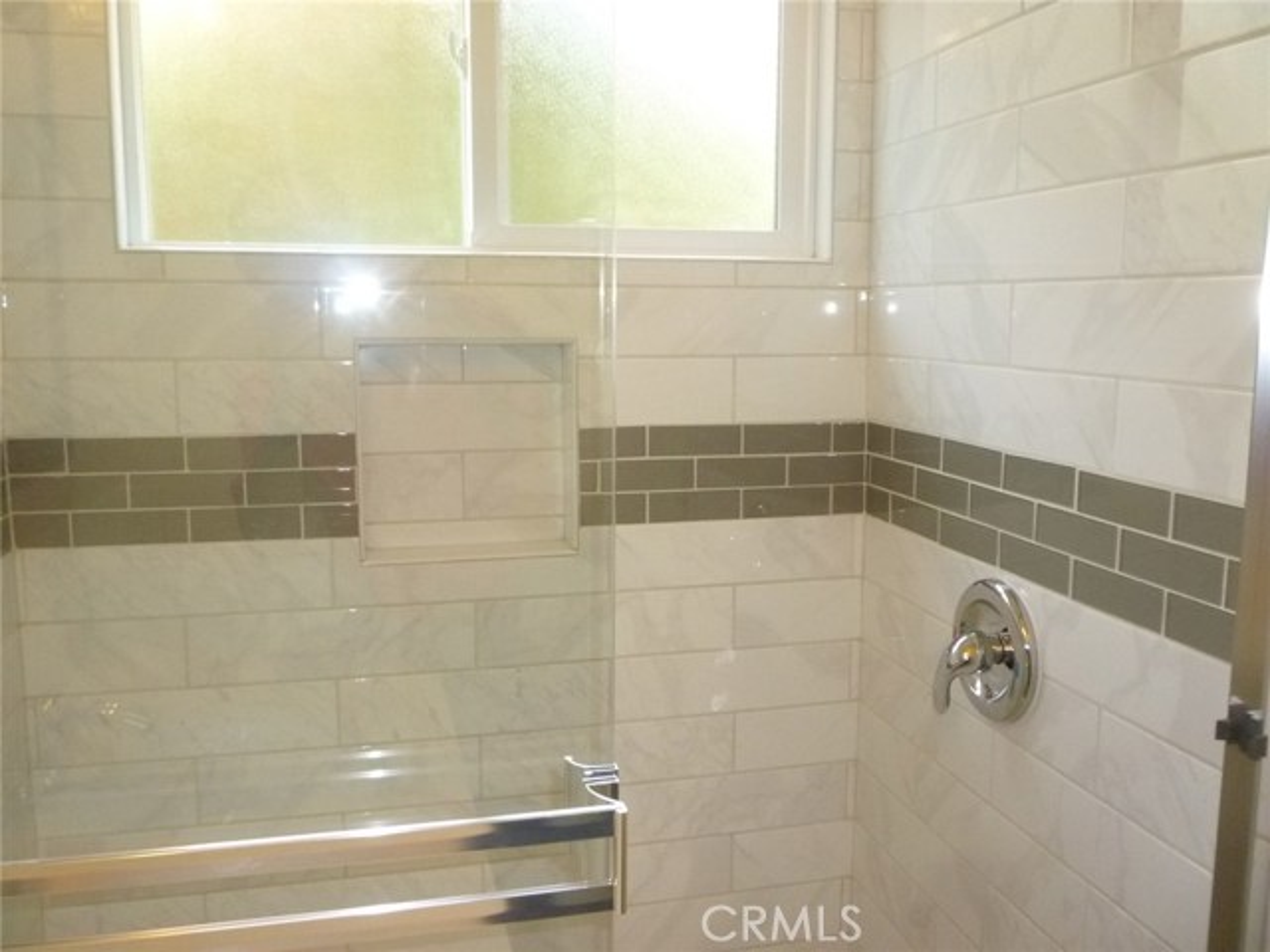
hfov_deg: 61.7
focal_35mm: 29
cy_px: 476
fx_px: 1064
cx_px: 635
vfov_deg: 48.2
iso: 400
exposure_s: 1/60
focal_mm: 5.2
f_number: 3.3
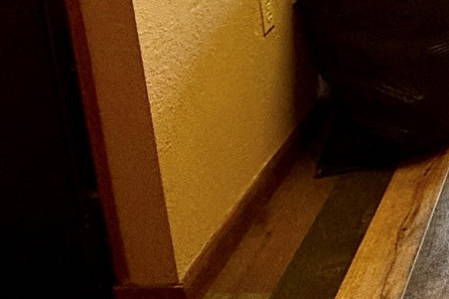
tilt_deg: -10.7
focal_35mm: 66
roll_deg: +2.6
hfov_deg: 25.9
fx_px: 823
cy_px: -119
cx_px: 591
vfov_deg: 18.7
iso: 125
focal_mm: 2.22
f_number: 2.2
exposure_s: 1/120
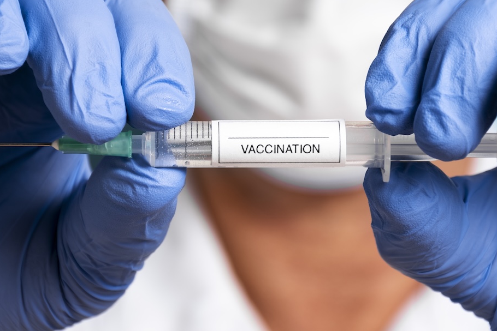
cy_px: 128
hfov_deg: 9.9
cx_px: 264
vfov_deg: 6.6
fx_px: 2858
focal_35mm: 207
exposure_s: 1/125
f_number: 8
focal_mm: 105
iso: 100
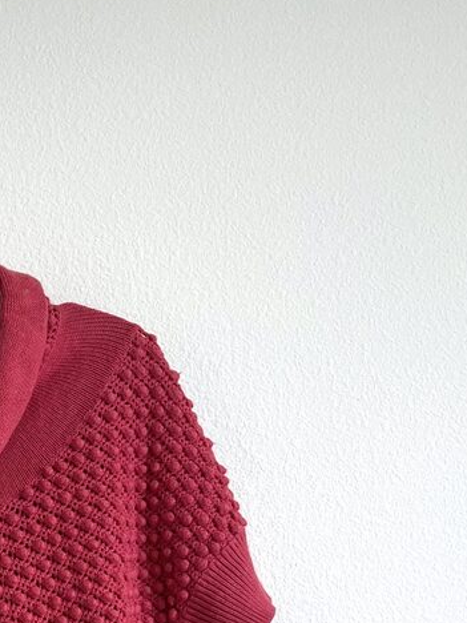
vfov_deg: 24.6
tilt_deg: +5.8
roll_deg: +0.9
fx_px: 1331
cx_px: -125
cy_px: 676
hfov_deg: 18.6
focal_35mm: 74
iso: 64
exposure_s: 1/121
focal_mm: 5.1
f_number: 1.6
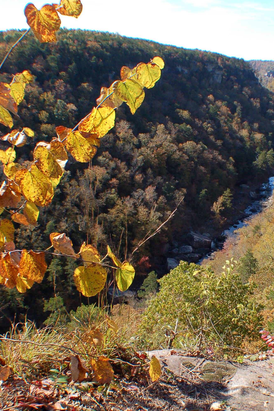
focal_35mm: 50
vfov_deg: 39.6
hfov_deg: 26.7
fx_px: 572
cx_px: 199
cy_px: 220
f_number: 10
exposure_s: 1/250
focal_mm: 22
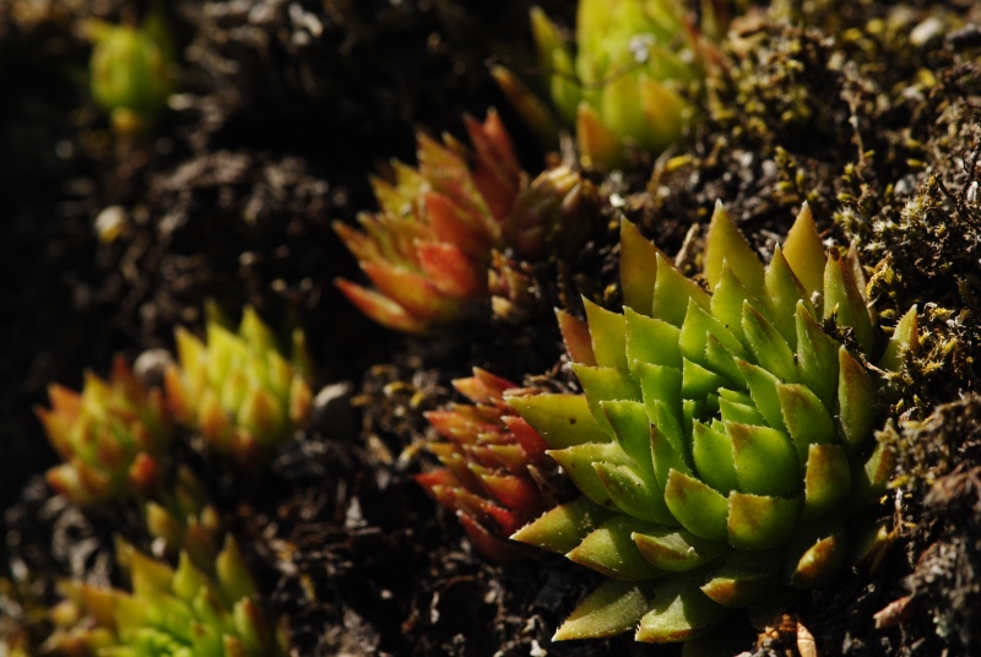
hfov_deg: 16.0
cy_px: 328
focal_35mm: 128
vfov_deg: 10.8
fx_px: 3479
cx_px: 490
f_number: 9
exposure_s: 1/200
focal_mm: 85
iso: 100
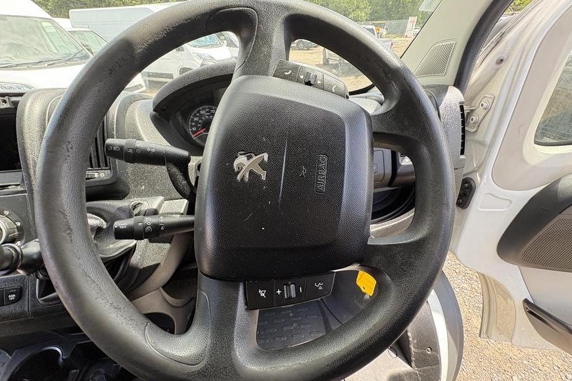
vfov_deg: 77.3
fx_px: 238
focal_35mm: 15
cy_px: 190
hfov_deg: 100.4
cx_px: 281
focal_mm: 2.22
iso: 125
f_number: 2.2
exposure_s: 1/127
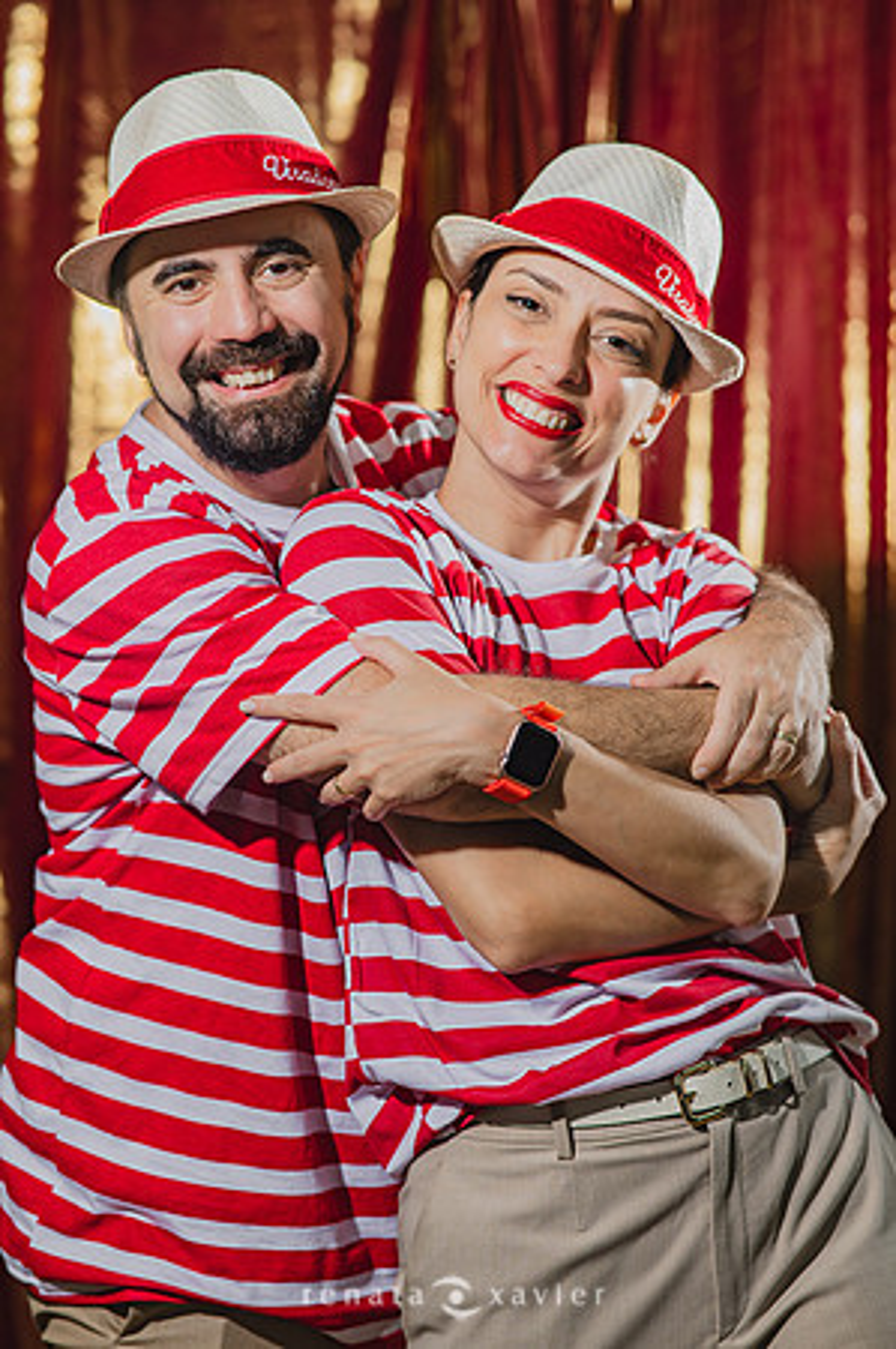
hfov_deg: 16.0
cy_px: 674
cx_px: 448
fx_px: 3180
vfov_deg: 23.9
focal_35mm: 85
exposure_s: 1/100
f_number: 2.5
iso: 125
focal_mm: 85
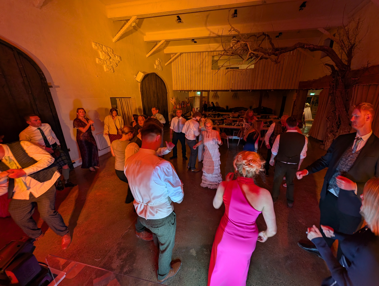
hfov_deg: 110.5
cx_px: 190
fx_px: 132
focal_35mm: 12
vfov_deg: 94.6
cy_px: 143
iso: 145
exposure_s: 1/41.1
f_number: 1.95
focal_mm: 2.23
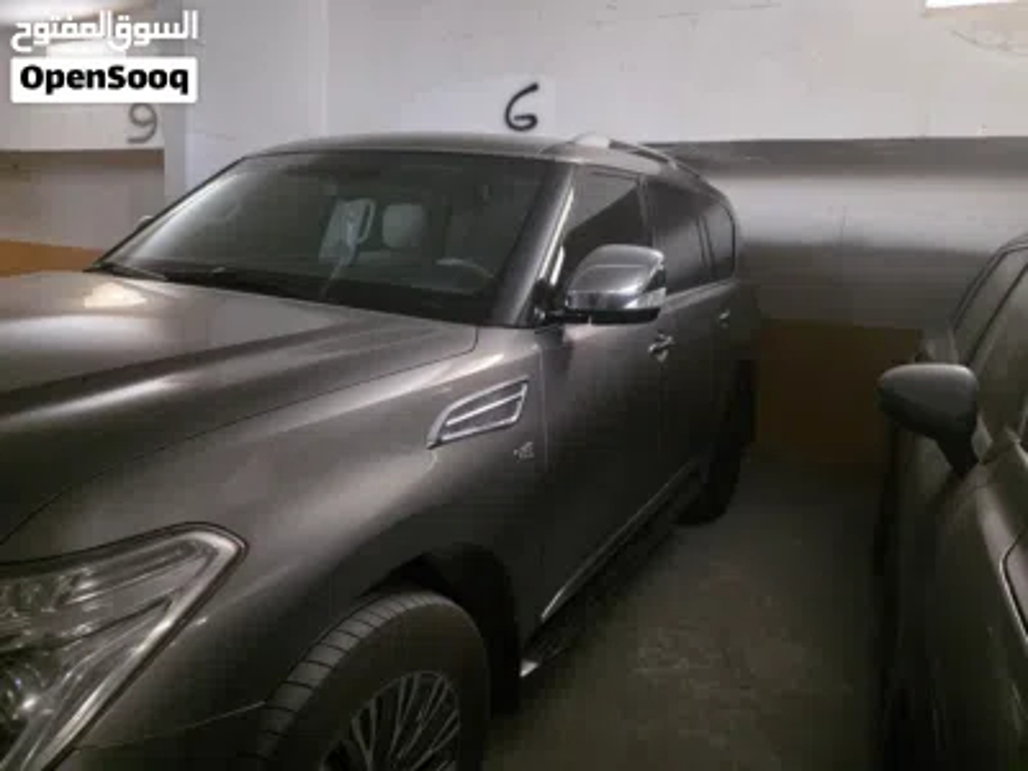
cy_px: 386
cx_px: 514
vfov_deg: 58.9
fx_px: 683
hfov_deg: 73.9
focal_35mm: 23
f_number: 1.7
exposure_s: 1/100
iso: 2500
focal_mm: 6.3
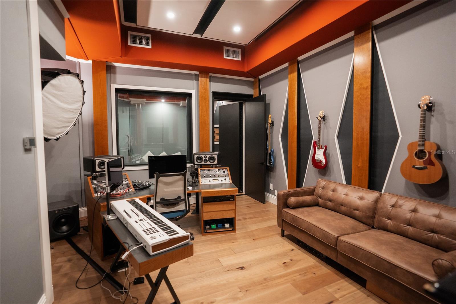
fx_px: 203
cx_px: 228
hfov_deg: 96.7
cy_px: 152
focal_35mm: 16
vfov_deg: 73.7
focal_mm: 16
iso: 4000
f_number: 2.8
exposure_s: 1/160
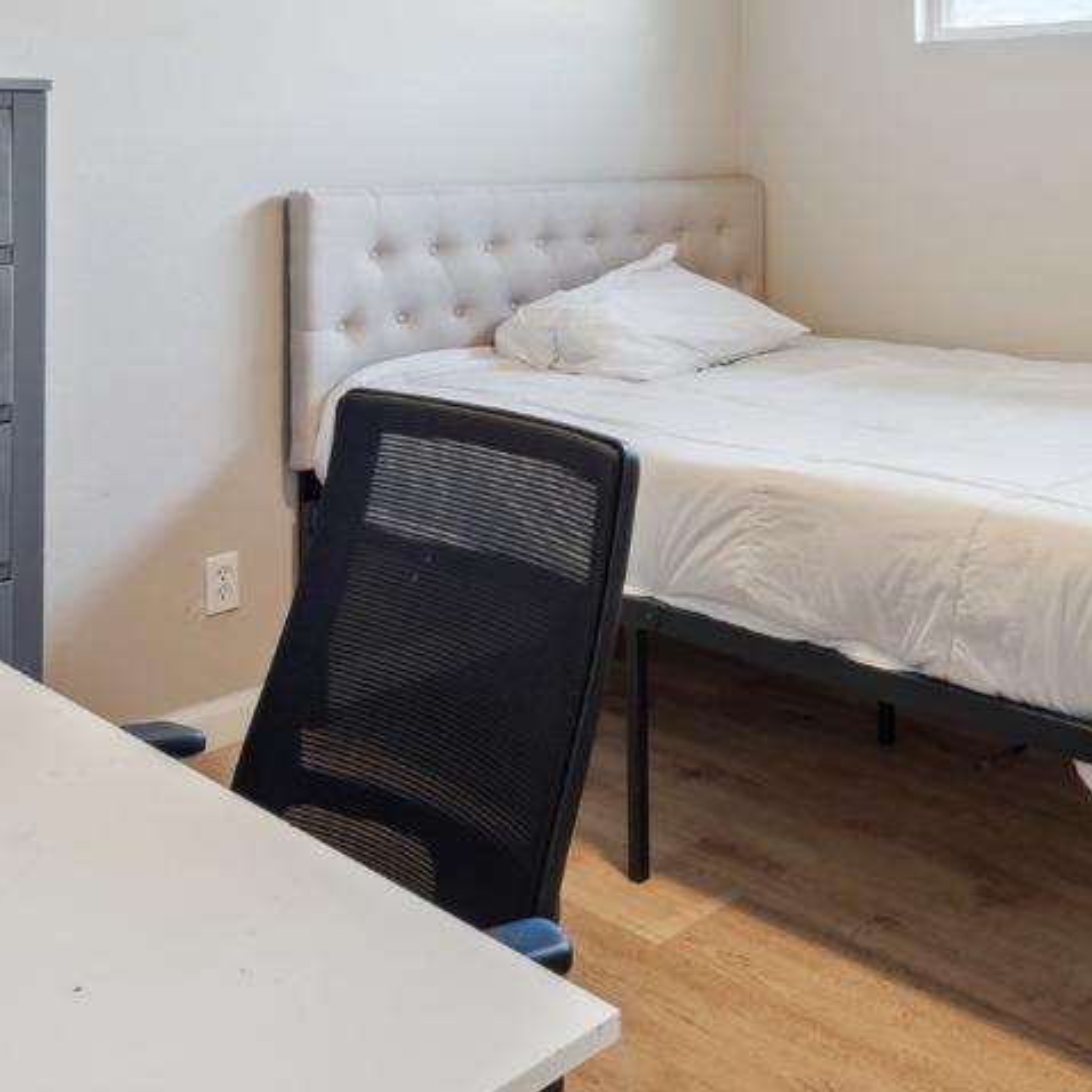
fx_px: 1428
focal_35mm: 40
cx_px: 800
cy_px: 118
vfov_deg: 39.0
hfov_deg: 40.8
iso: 100
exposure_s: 1/3.33
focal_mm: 10
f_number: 8
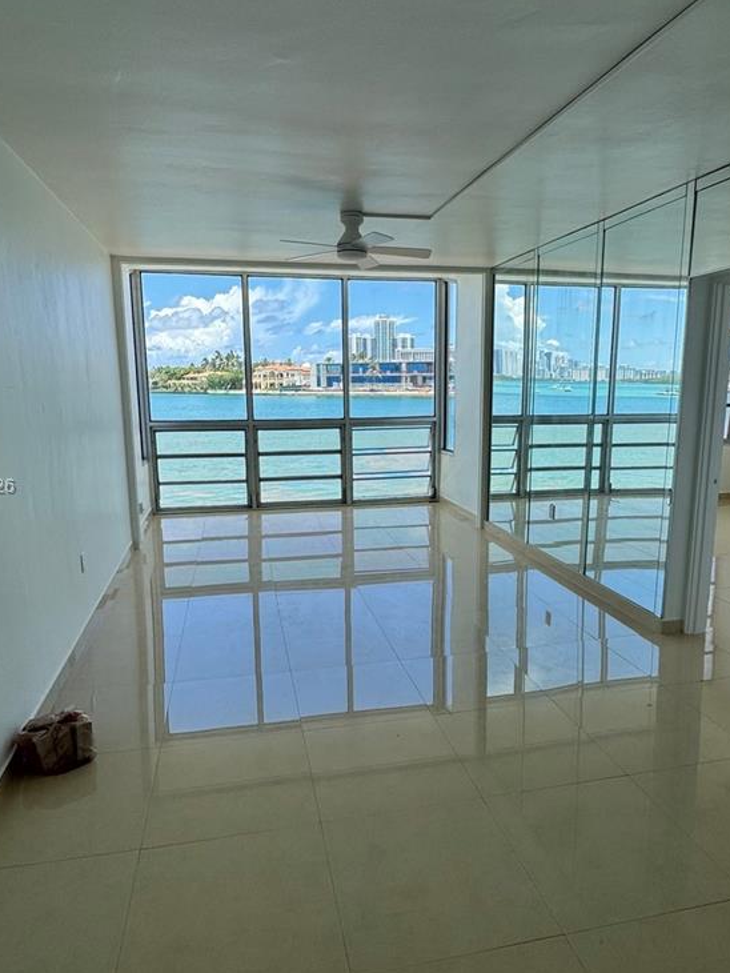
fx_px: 646
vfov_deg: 73.9
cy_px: 488
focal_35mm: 23
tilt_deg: -9.4
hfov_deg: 58.9
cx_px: 368
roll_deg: +1.1
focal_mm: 2.22
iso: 40
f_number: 2.2
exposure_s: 1/804
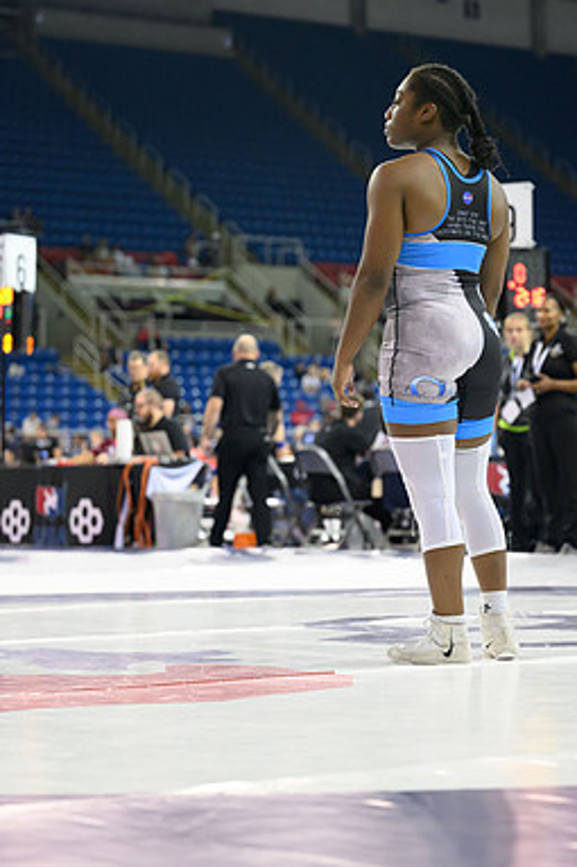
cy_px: 434
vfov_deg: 19.3
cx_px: 403
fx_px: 2551
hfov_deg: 12.9
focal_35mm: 106
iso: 3200
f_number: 2.8
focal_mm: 70
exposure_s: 1/800
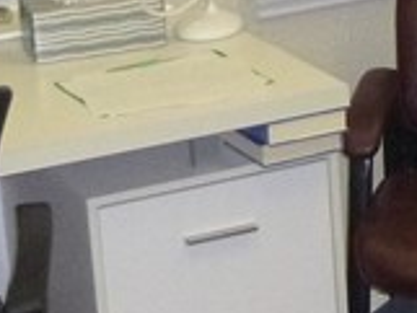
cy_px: -41
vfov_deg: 9.2
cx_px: 376
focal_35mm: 159
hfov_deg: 12.3
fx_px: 1917
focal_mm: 4.5
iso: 400
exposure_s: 1/60
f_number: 3.1
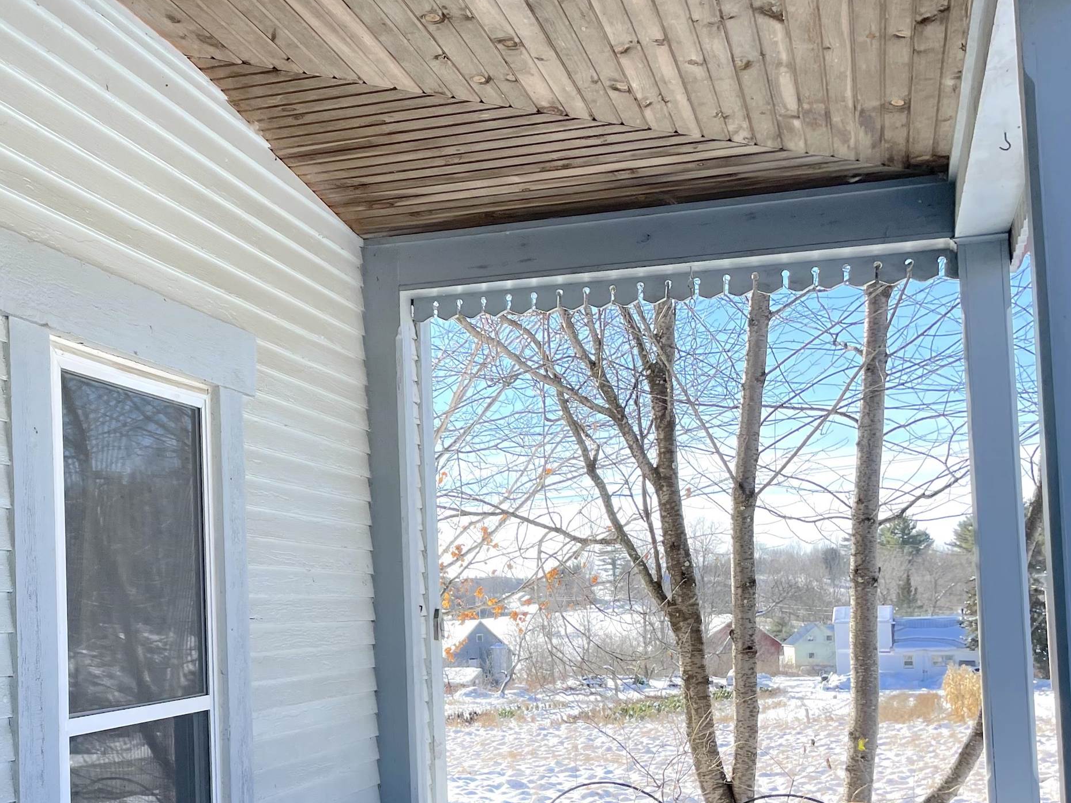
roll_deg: +3.2
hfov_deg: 42.3
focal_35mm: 43
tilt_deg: +4.0
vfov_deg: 33.1
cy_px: 576
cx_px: 249
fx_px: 1330
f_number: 1.6
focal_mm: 4.2
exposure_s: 1/1159
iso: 32
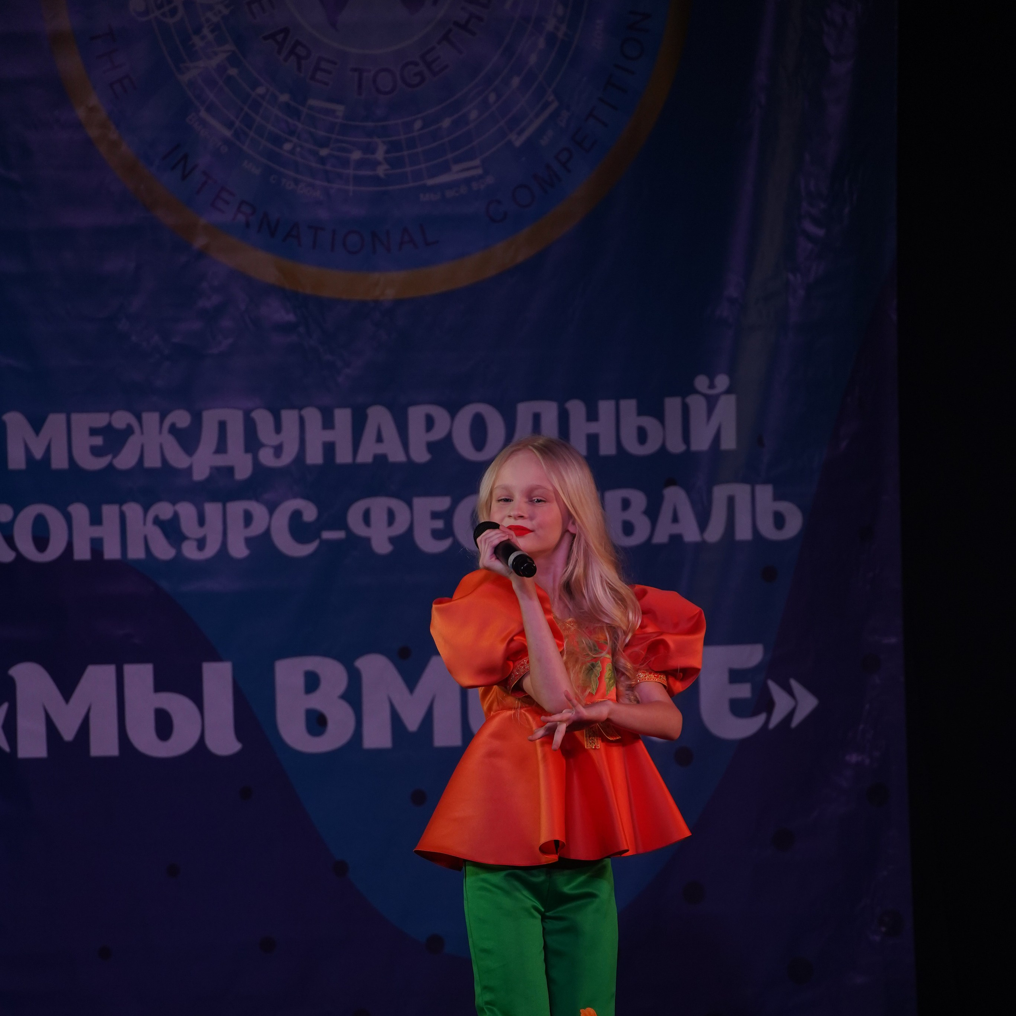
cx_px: 508
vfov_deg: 6.8
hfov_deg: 6.8
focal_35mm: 259
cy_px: 726
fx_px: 8600
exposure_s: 1/400
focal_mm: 203
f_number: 5.6
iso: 1600
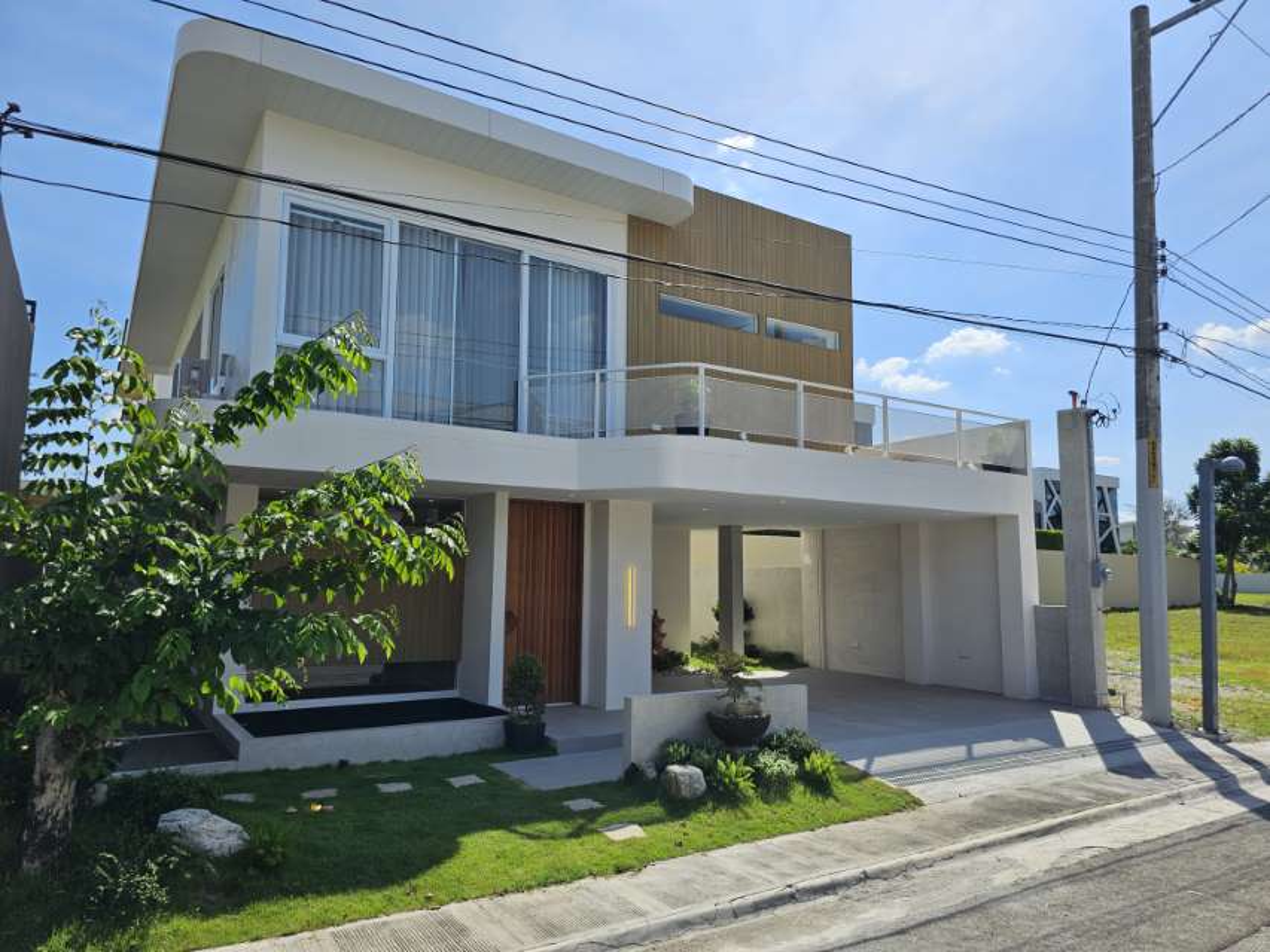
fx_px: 844
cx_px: 635
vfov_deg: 58.9
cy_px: 476
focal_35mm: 23
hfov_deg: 73.9
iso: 10
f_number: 1.7
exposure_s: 1/1044
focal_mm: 6.3
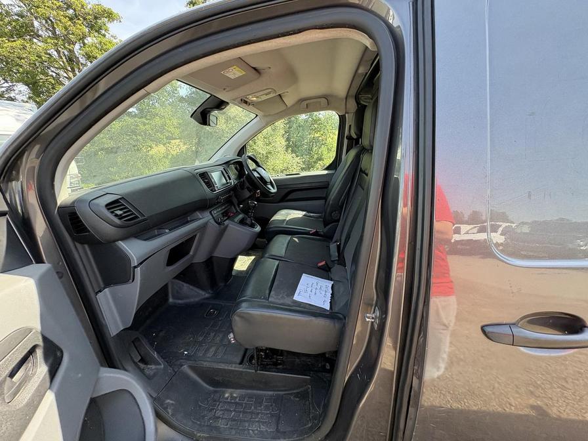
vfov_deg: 85.7
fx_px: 238
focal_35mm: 14
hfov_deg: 102.1
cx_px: 294
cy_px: 220
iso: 64
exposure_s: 1/137
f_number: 2.2
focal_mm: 2.22
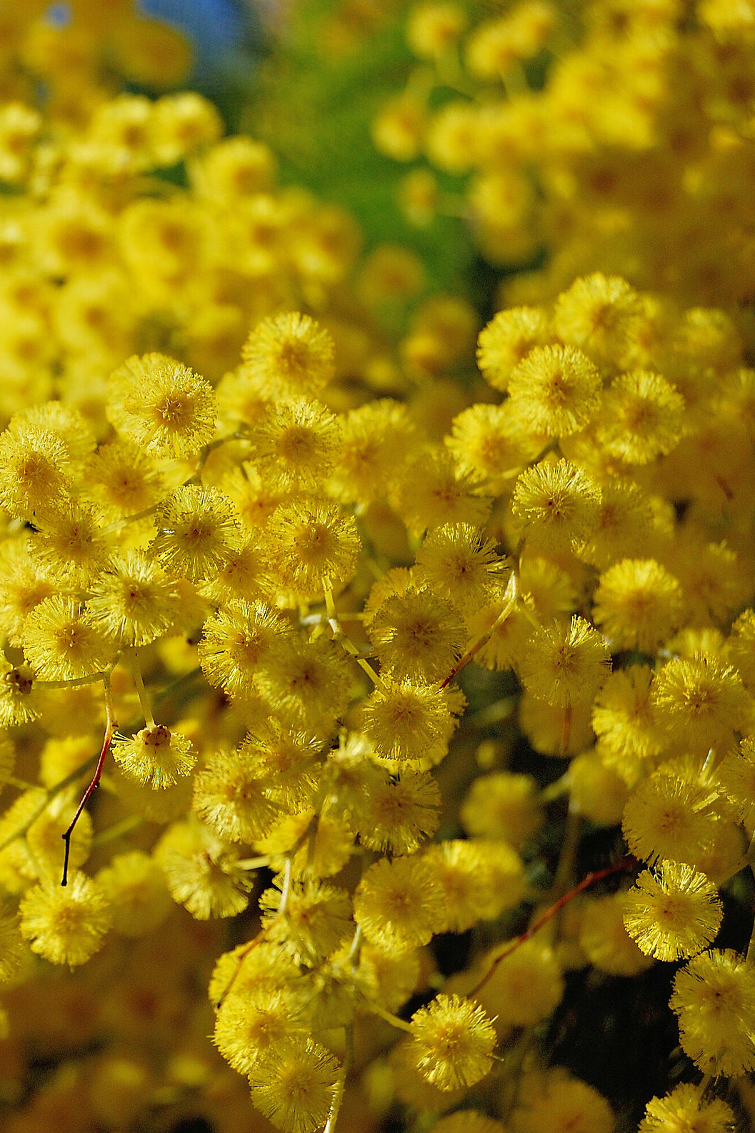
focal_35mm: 125
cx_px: 66
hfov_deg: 10.9
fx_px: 3925
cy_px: 566
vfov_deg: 16.4
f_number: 5.6
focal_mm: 55
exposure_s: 1/2000
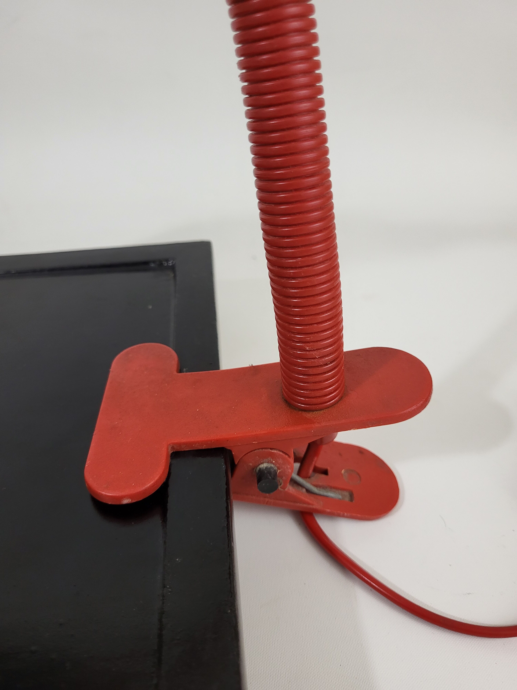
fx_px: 518
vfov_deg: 67.3
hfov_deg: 53.1
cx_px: 258
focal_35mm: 26
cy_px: 345
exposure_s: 1/100
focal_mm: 5.4
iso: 250
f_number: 1.8
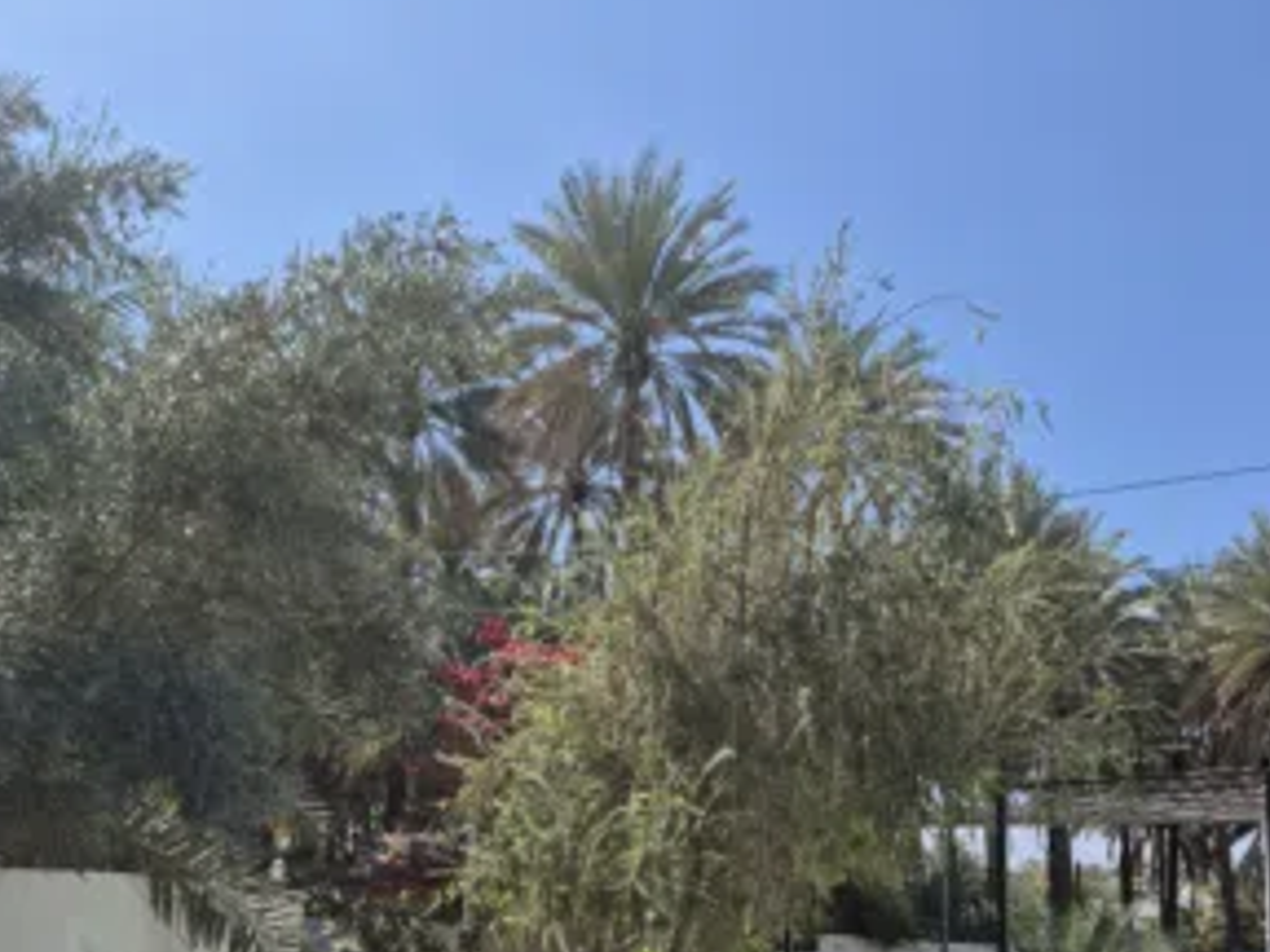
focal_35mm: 32
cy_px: 811
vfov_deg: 41.5
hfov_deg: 56.8
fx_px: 1174
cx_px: 639
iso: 80
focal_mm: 5.4
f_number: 1.8
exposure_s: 1/4688
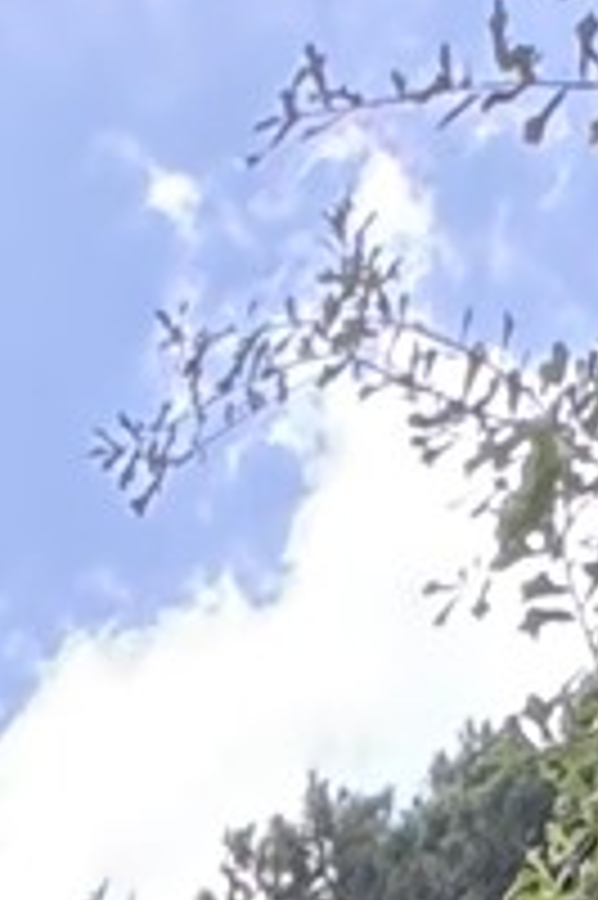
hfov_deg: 8.1
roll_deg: +2.4
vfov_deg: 8.5
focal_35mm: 149
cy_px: 3398
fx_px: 3719
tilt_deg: +6.6
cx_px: -1084
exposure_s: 1/157
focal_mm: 2.22
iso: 40
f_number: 2.2
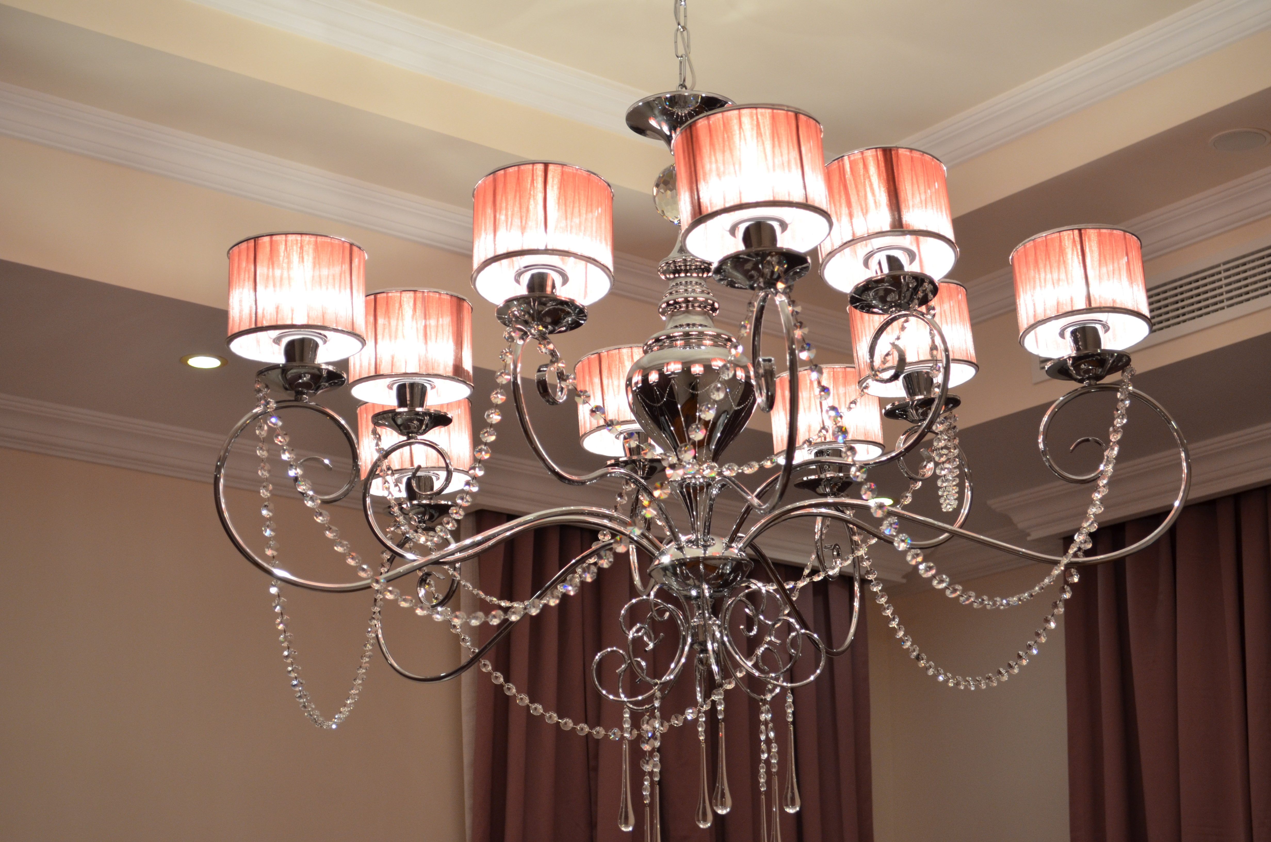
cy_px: 421
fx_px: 2220
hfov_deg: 32.0
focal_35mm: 63
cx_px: 636
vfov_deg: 21.5
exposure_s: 1/30
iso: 640
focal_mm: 42
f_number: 5.6
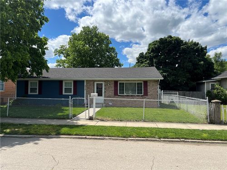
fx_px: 170
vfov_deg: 53.1
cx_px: 114
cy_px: 85
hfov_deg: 67.3
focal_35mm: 26
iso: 50
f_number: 1.5
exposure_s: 1/4630
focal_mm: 5.7
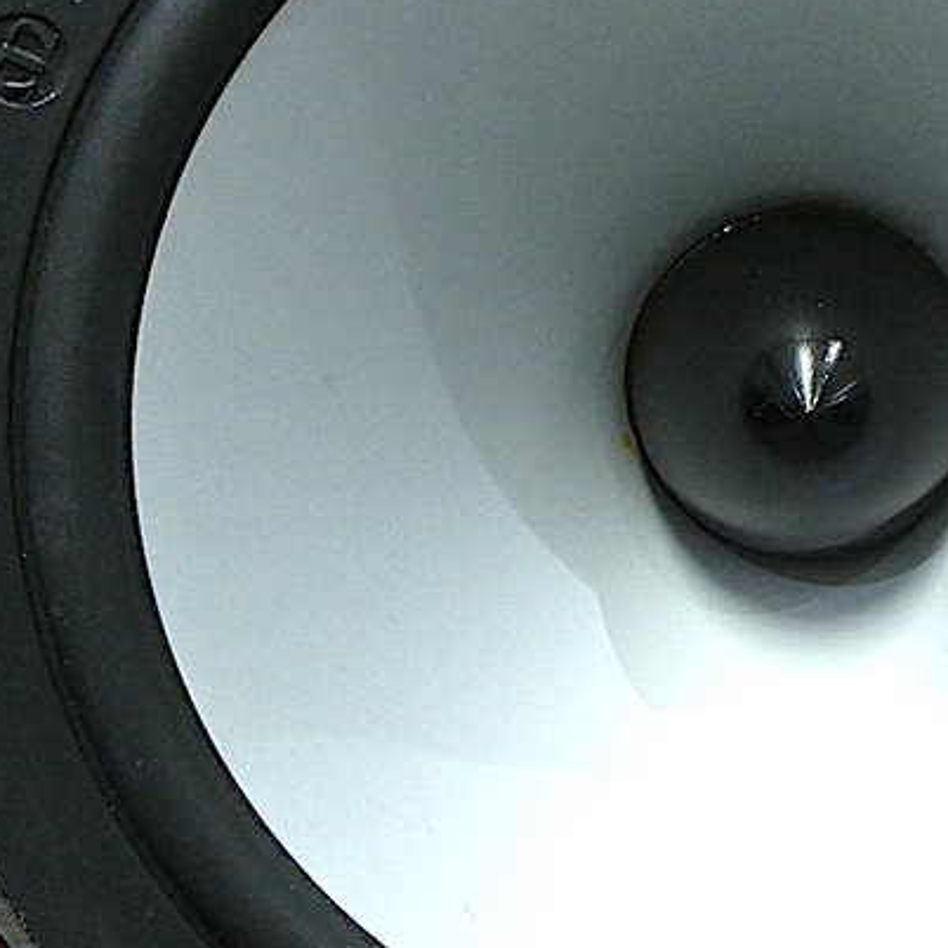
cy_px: 403
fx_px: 5887
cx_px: 781
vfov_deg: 9.2
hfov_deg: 9.2
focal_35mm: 190
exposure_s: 1/10
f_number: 5.6
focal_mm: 16.1
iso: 400
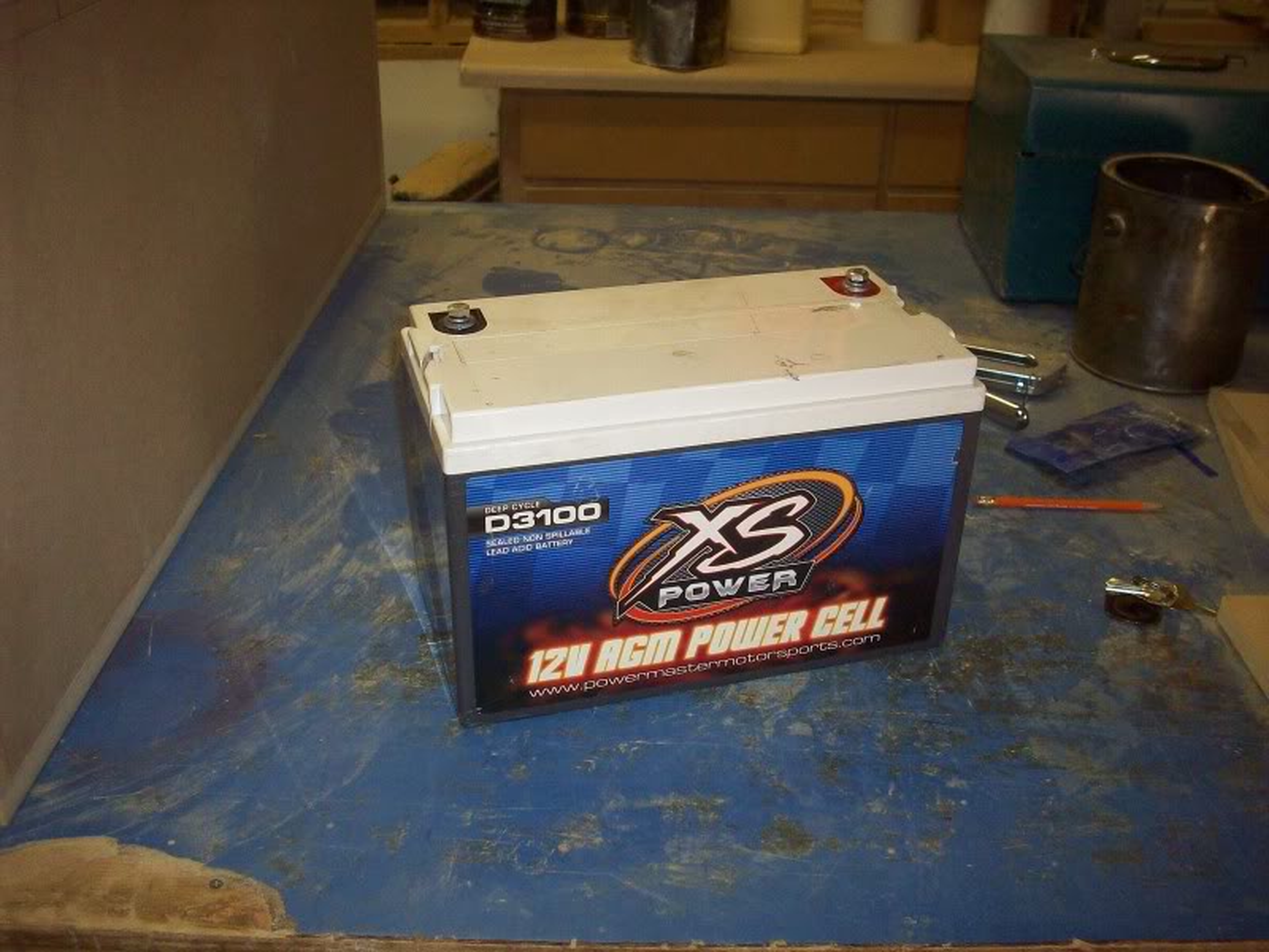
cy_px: 476
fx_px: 1356
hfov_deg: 50.1
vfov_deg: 38.7
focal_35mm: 37
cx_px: 634
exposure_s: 1/64
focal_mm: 6.2
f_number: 2.8
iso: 200
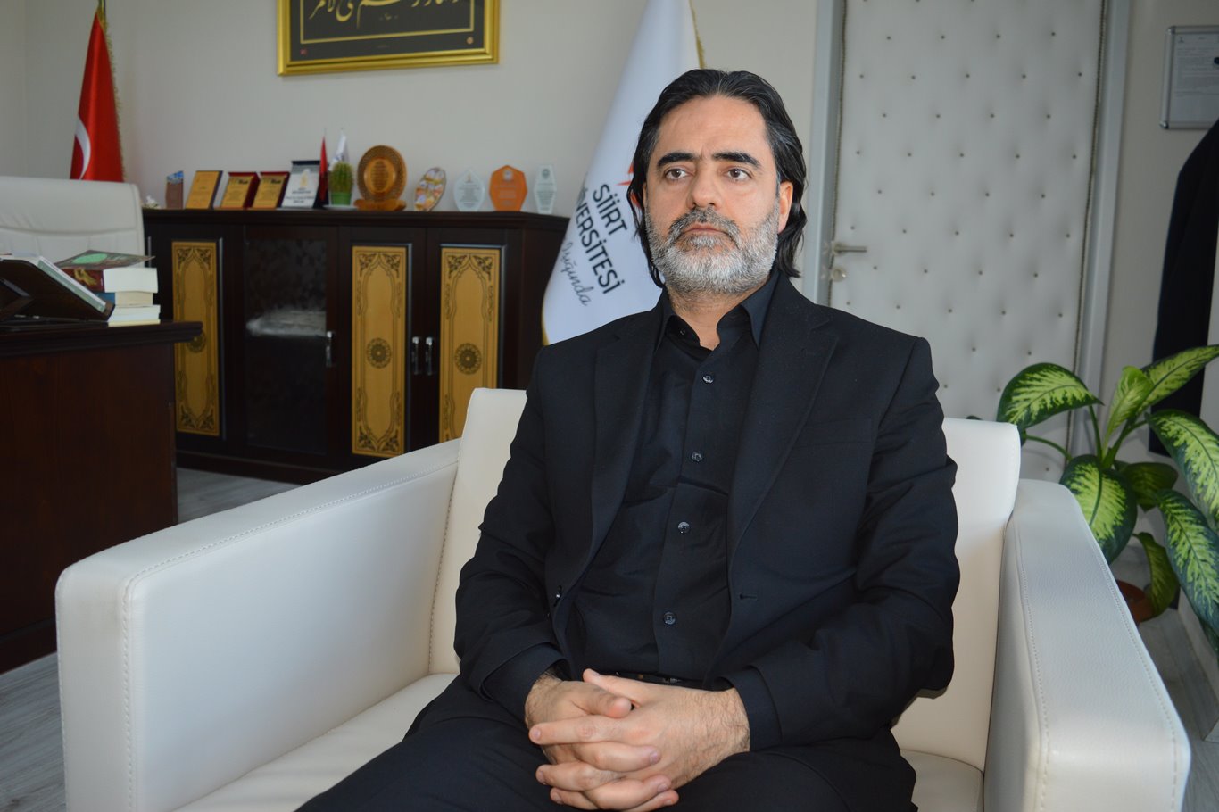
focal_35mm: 30
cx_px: 610
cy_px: 406
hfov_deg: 61.9
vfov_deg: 43.6
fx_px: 1016
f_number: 3.8
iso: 400
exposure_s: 1/60
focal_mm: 20
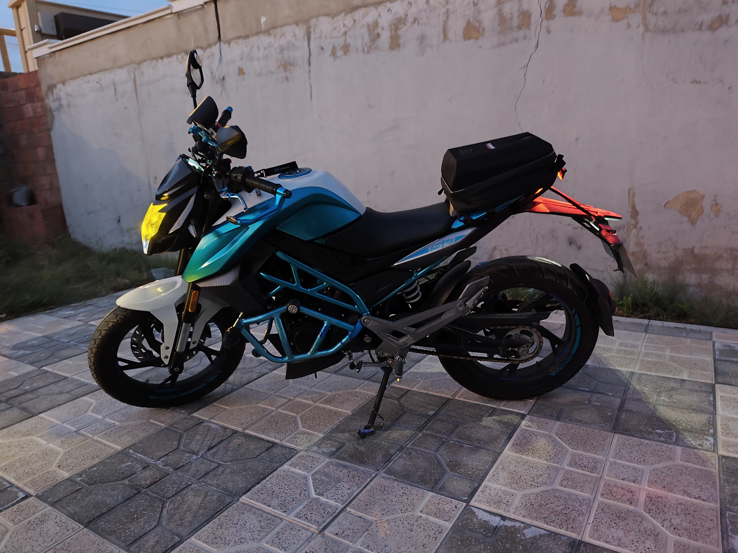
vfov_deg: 58.9
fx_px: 490
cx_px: 369
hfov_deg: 73.9
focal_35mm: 23
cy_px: 276
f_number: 1.65
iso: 5000
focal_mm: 6.19
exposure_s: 1/20
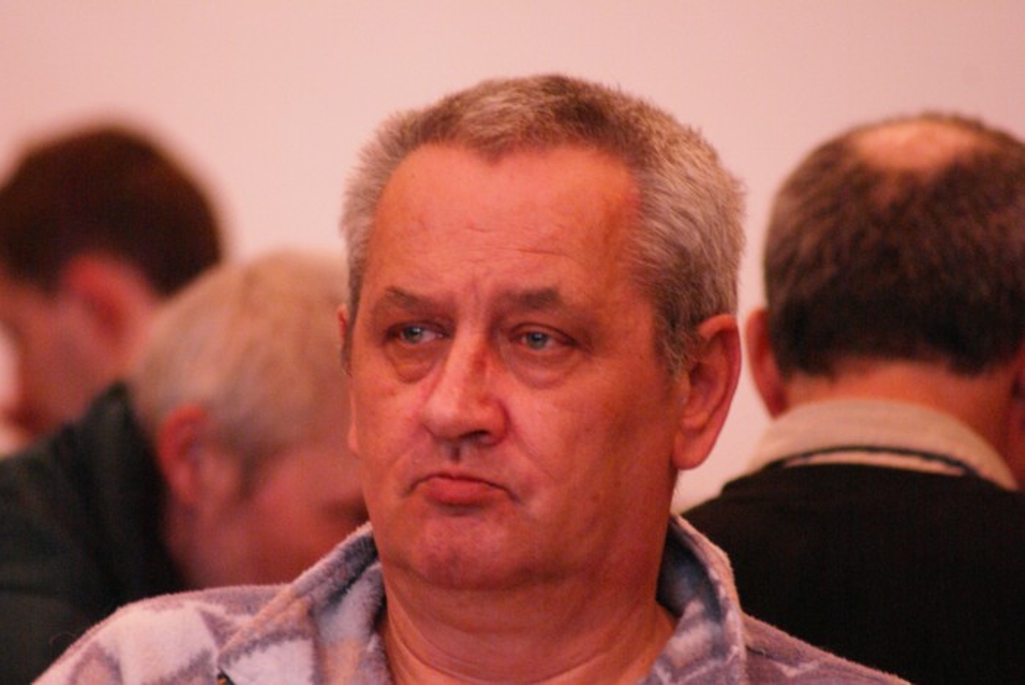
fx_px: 12823
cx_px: 512
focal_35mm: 450
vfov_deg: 3.1
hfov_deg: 4.6
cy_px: 342
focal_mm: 300
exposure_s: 1/8
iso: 1600
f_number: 5.6
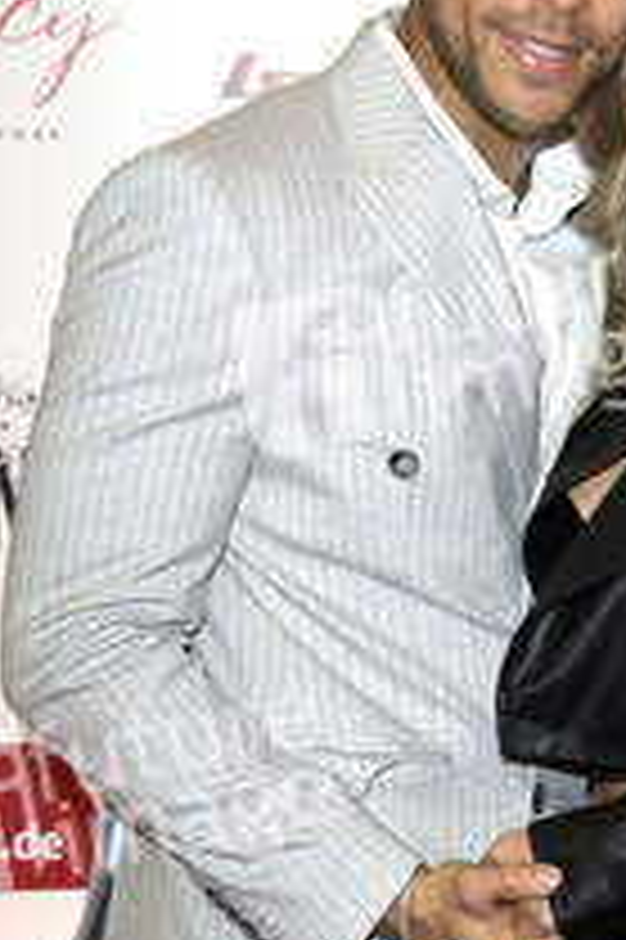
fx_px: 2795
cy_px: 576
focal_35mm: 107
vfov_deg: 19.1
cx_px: 594
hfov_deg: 12.7
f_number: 5.6
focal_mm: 56
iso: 500
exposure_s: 1/250
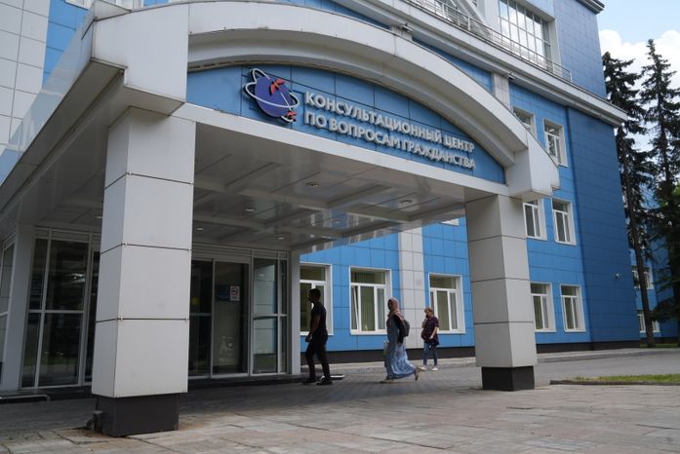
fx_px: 548
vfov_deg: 45.0
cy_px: 227
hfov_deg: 63.6
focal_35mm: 29
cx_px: 340
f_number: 8
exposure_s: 1/400
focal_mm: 29
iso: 250
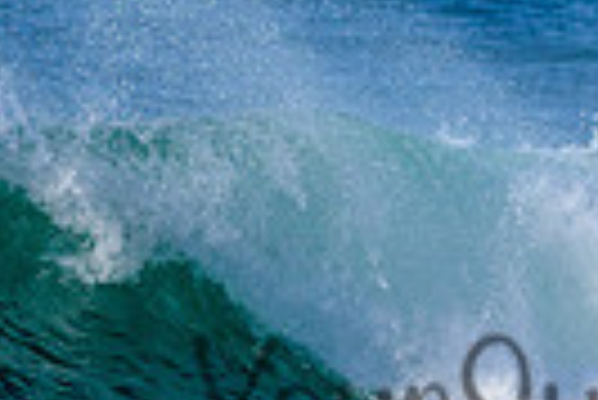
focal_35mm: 1679
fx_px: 27920
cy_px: 366
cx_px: 656
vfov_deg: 0.8
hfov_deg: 1.2
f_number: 10
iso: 500
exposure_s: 1/2000
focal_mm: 370
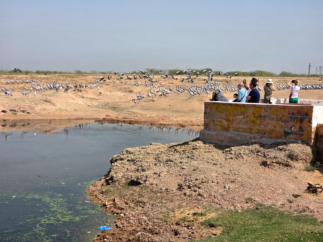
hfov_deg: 28.2
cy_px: 121
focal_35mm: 69
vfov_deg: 21.3
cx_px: 162
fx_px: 644
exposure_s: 1/1775
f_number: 2.4
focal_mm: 7
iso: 25
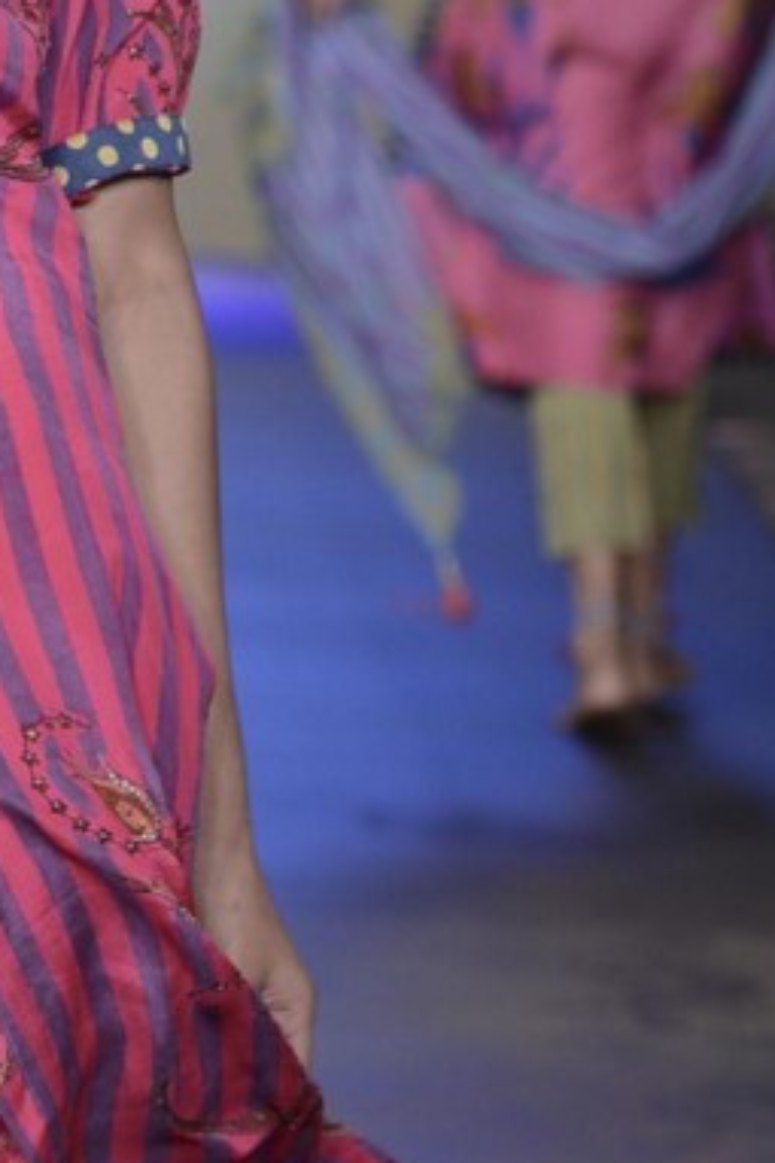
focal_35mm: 376
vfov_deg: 5.5
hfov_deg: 3.6
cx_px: -293
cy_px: 650
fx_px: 12152
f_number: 4.5
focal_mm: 90
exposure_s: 1/250
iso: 800
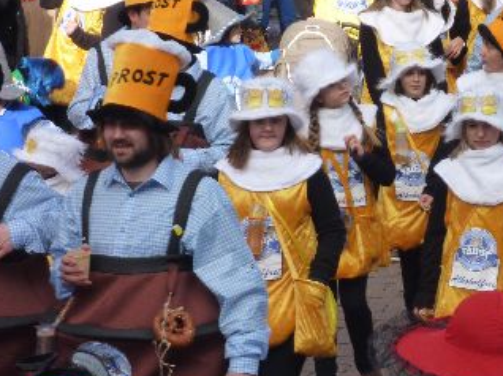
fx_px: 2962
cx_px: 440
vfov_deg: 7.3
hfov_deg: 9.7
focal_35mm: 204
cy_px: 167
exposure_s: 1/125
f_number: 5.7
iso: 125
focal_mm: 19.2
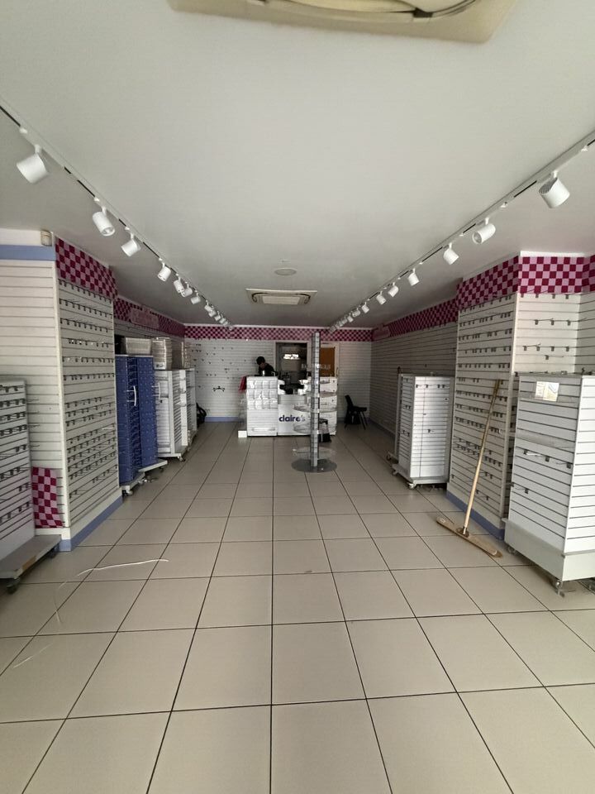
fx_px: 321
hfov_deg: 85.7
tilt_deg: -3.5
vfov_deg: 102.1
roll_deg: -0.6
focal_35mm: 14
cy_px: 397
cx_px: 298
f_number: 2.2
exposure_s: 1/60
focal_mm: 2.22
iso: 1250
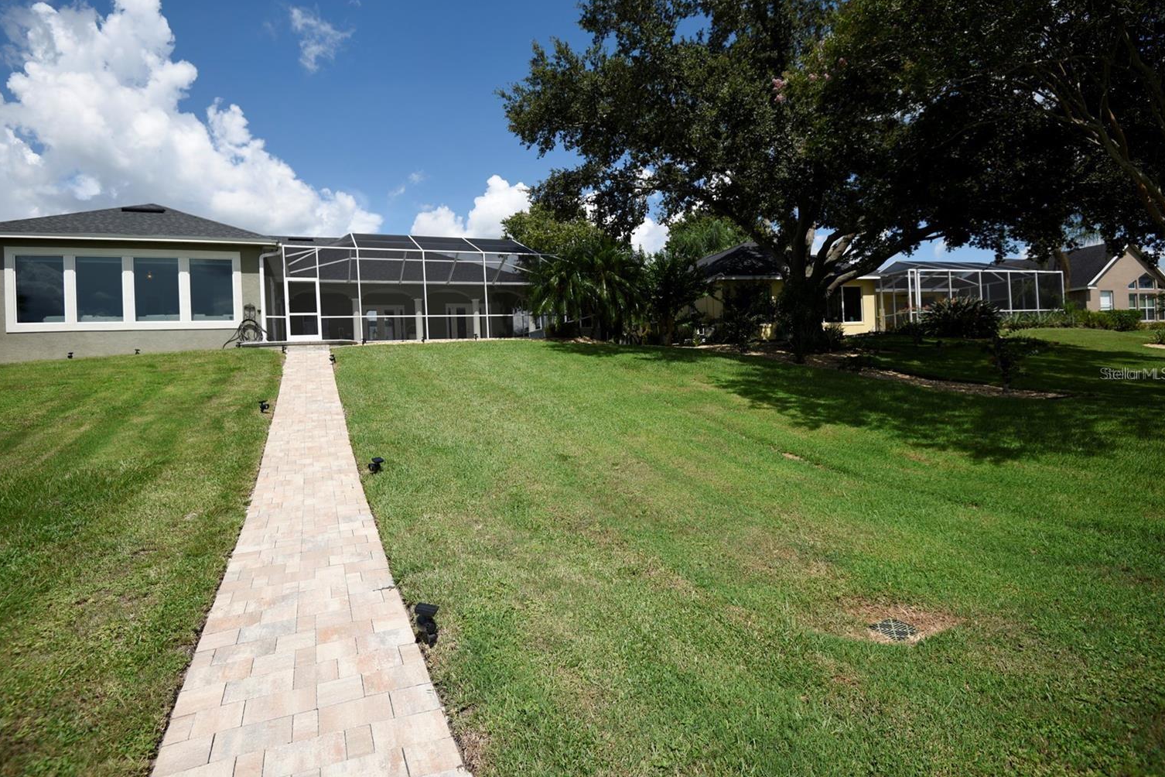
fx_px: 550
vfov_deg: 70.4
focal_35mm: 17
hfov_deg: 93.2
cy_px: 373
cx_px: 554
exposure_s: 1/1250
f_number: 4.5
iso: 100
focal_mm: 16
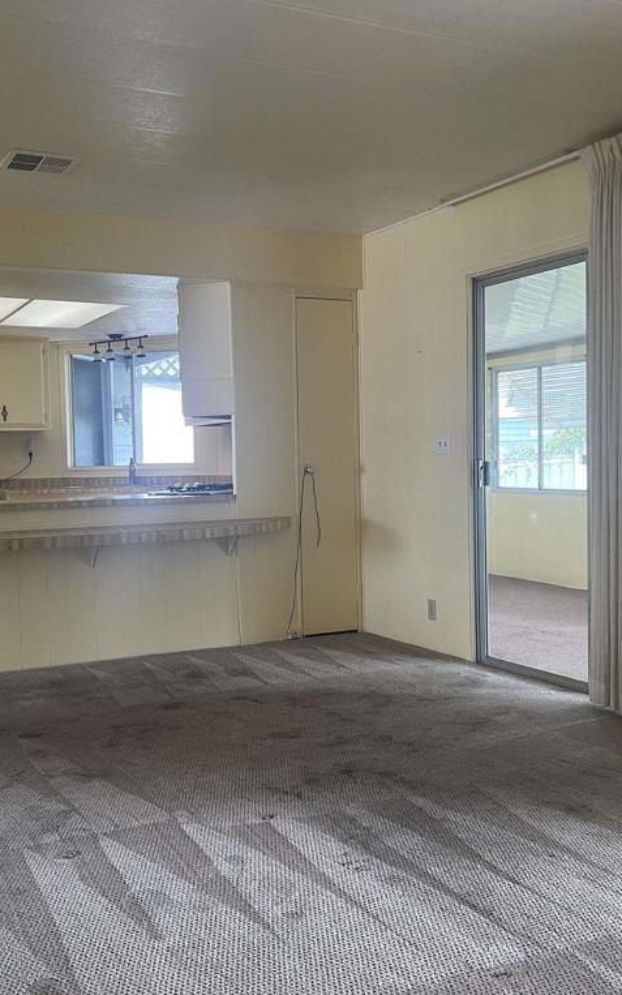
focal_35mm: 37
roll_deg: +1.1
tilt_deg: -3.5
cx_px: 279
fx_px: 1003
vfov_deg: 52.7
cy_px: 497
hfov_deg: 34.4
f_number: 1.6
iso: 100
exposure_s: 1/60
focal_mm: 5.1
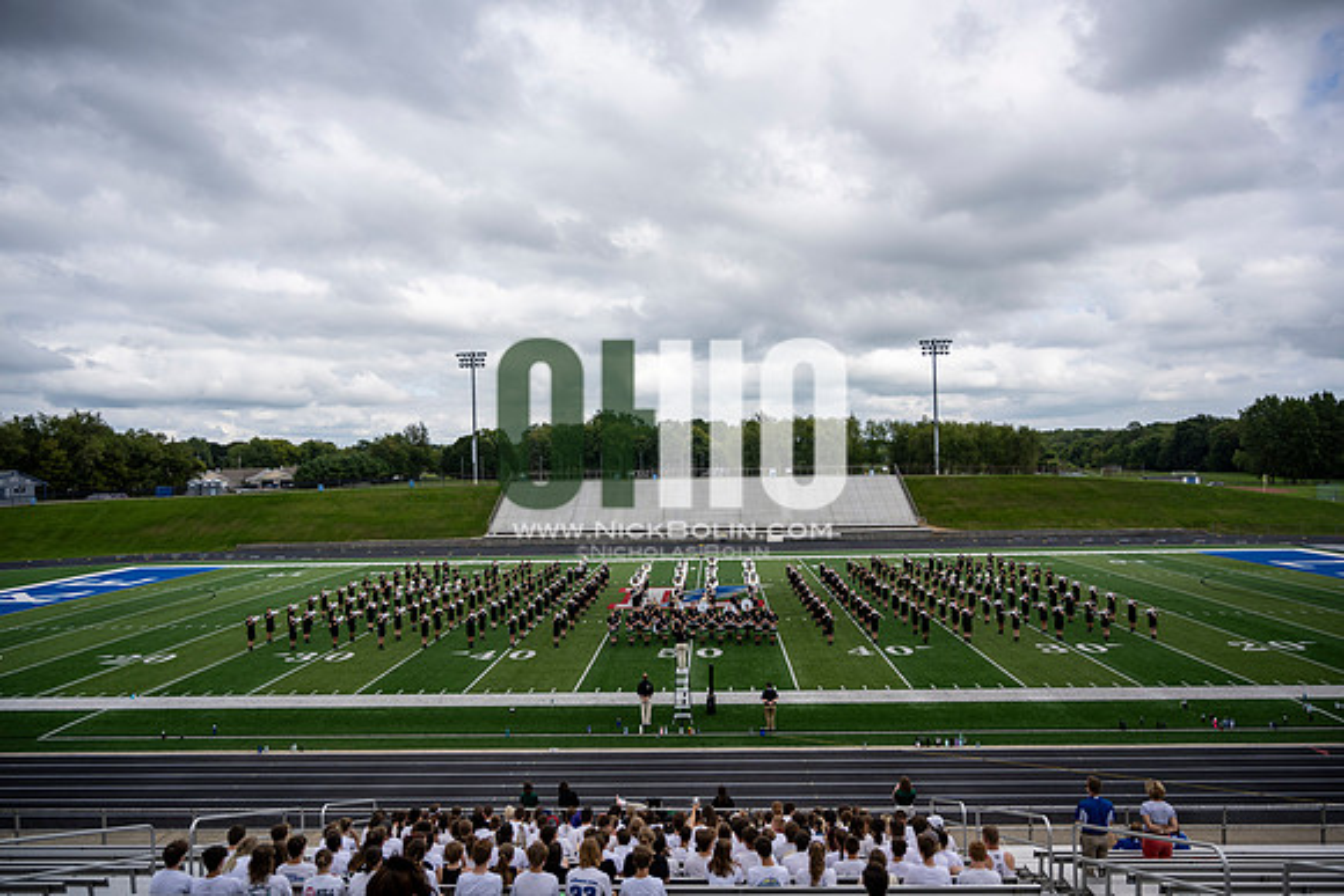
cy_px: 448
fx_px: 896
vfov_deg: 53.2
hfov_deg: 73.7
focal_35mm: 24
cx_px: 672
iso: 80
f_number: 4
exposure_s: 1/800
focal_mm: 24
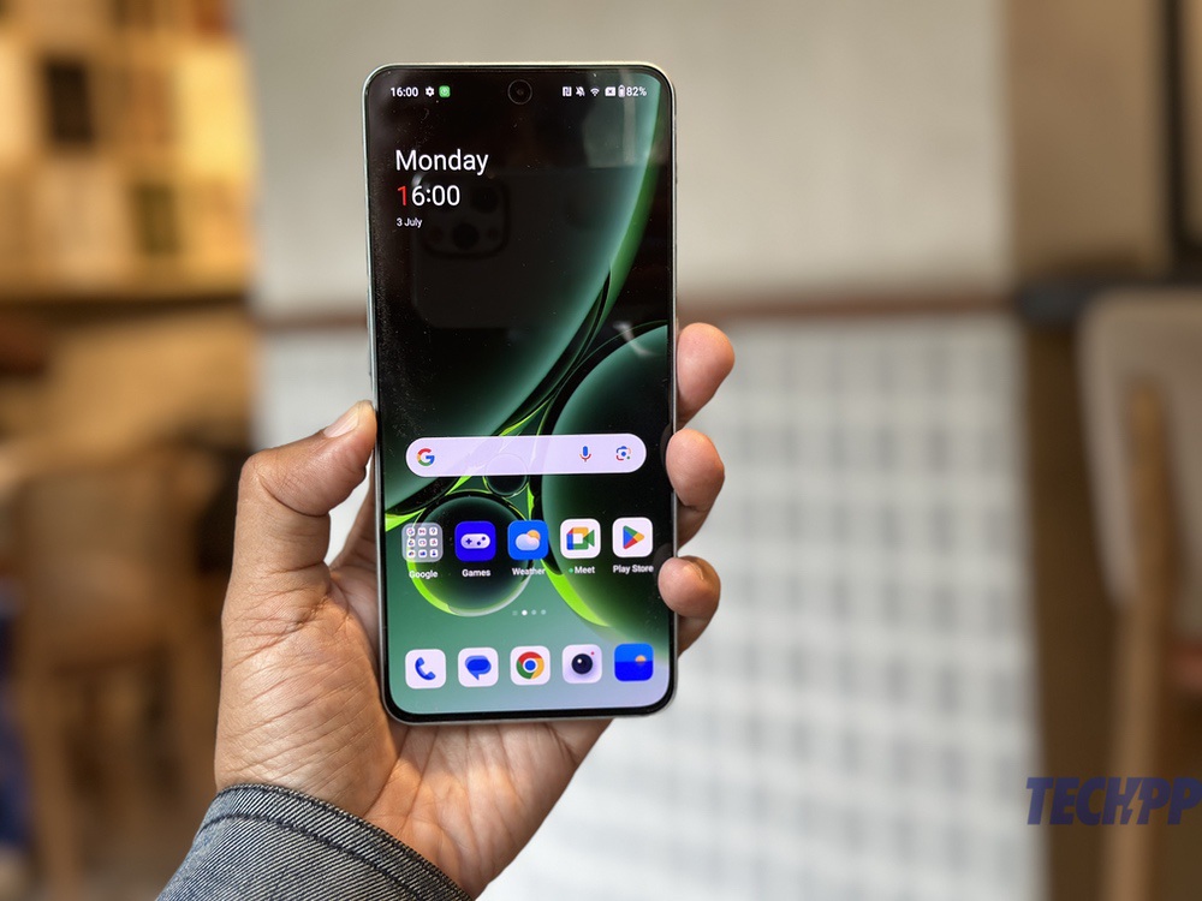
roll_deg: +3.4
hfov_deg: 39.7
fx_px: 1667
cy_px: 450
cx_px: 601
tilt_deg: -5.9
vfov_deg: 30.3
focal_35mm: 48
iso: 125
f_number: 1.78
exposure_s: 1/100
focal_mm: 6.86
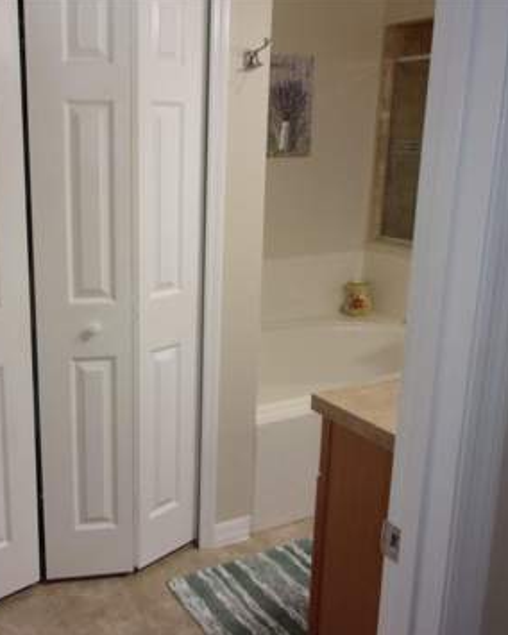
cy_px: 317
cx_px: 175
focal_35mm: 37
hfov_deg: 39.7
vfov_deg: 49.1
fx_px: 695
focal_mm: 5.1
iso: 200
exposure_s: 1/34
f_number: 3.9
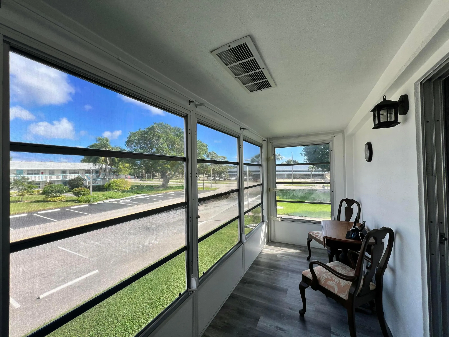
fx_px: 169
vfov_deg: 89.9
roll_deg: +0.6
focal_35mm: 13
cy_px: 168
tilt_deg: -0.2
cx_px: 224
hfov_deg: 106.2
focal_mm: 1.57
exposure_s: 1/210
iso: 32
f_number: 1.8
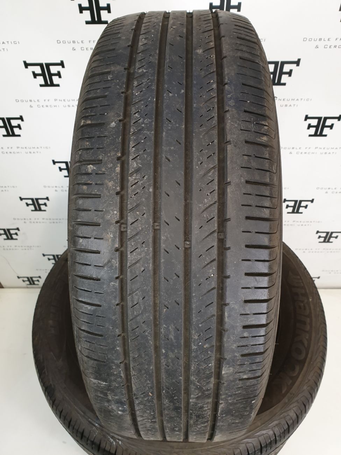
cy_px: 228
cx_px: 170
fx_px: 341
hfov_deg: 53.1
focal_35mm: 26
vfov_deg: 67.3
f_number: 2.4
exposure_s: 1/50
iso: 125
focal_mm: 4.3
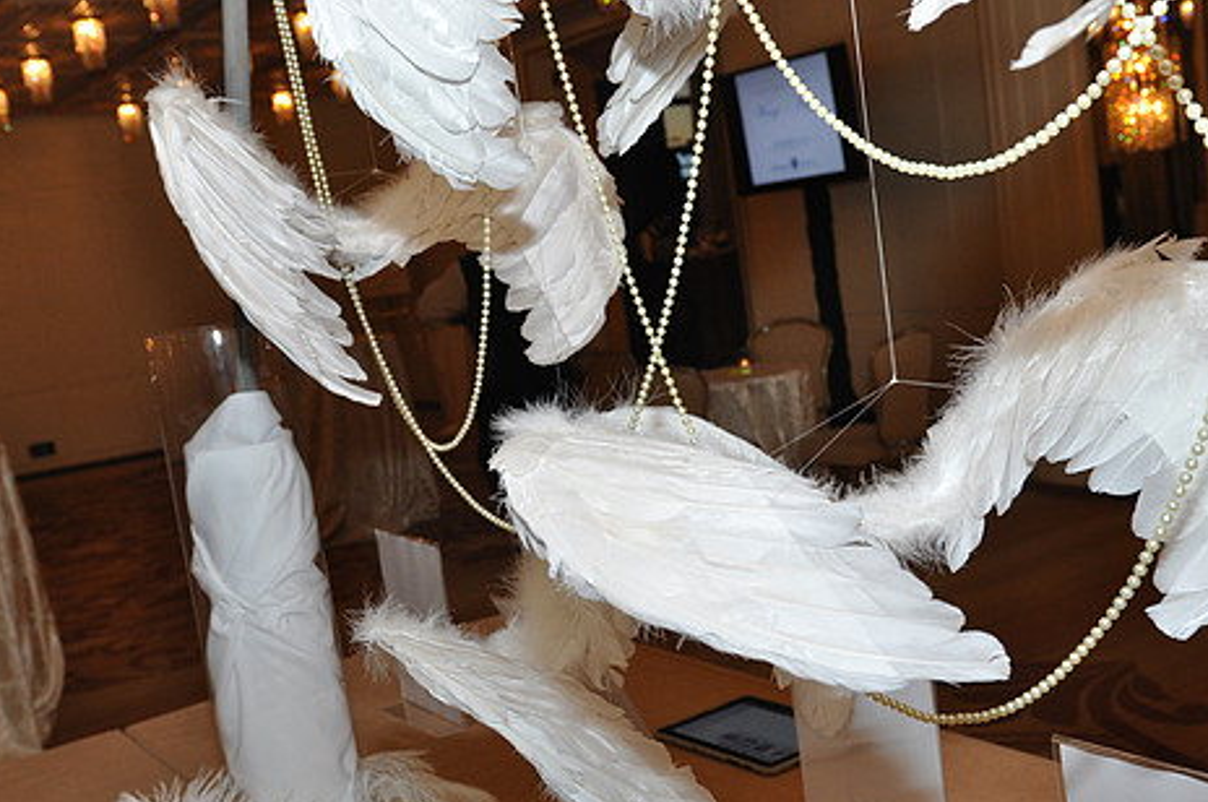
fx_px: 1508
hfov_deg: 43.5
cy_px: 478
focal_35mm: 45
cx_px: 693
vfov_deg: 29.7
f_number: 5.6
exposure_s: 1/60
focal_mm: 24
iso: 640
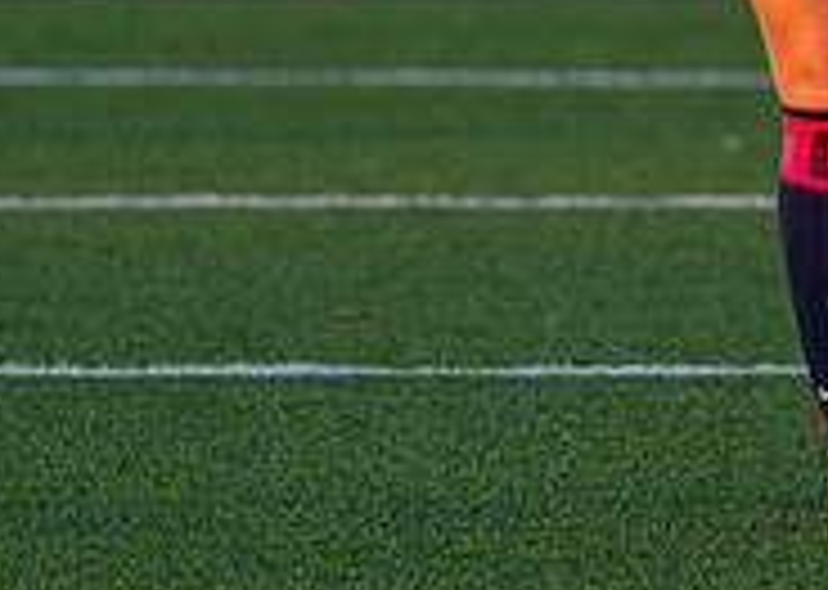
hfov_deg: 2.2
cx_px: 871
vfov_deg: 1.6
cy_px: -403
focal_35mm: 925
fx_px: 21728
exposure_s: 1/1600
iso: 400
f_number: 2.8
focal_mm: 164
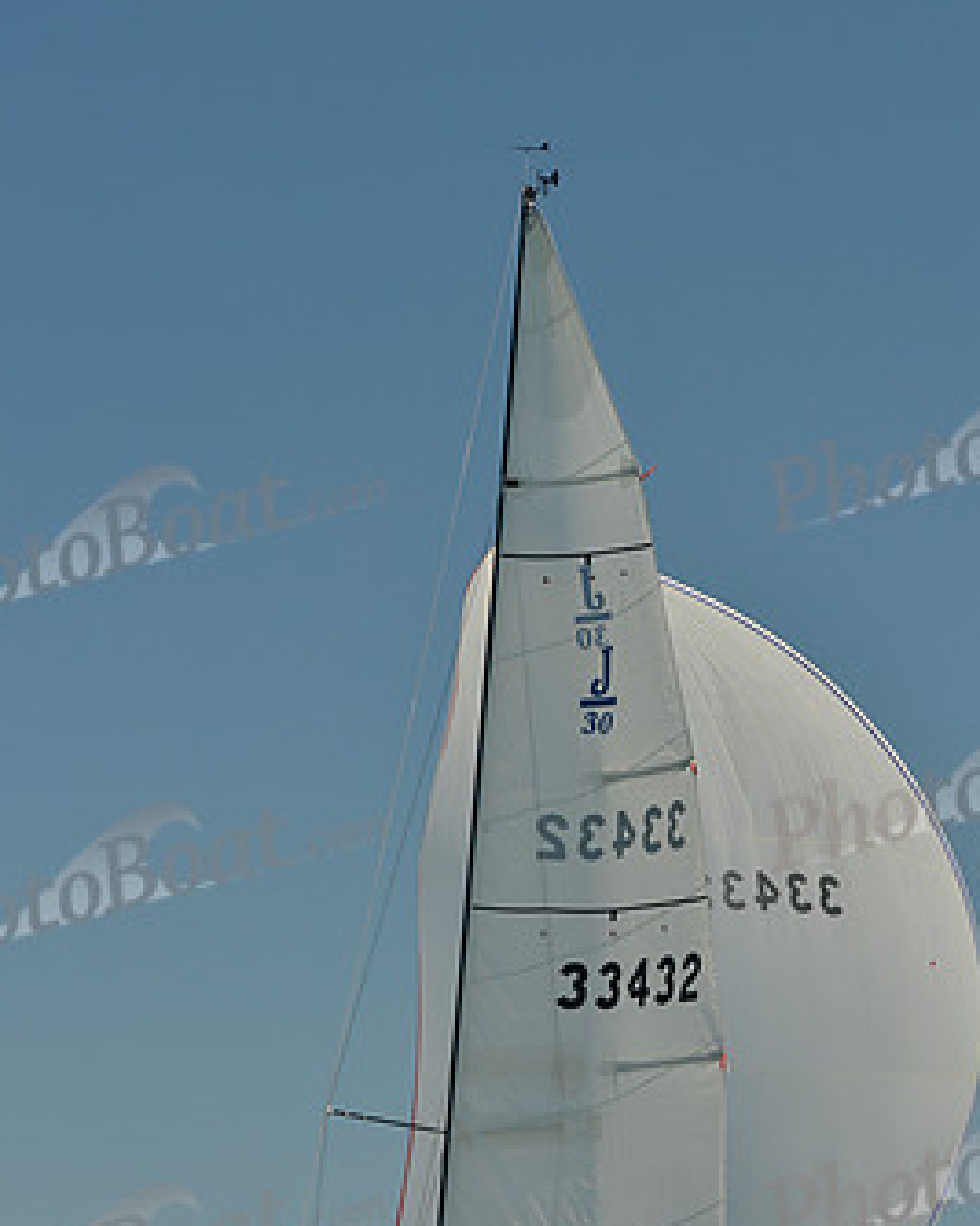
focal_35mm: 114
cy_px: 1020
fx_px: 4135
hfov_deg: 13.5
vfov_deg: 16.7
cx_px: 578
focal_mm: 70
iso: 200
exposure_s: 1/800
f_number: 7.1
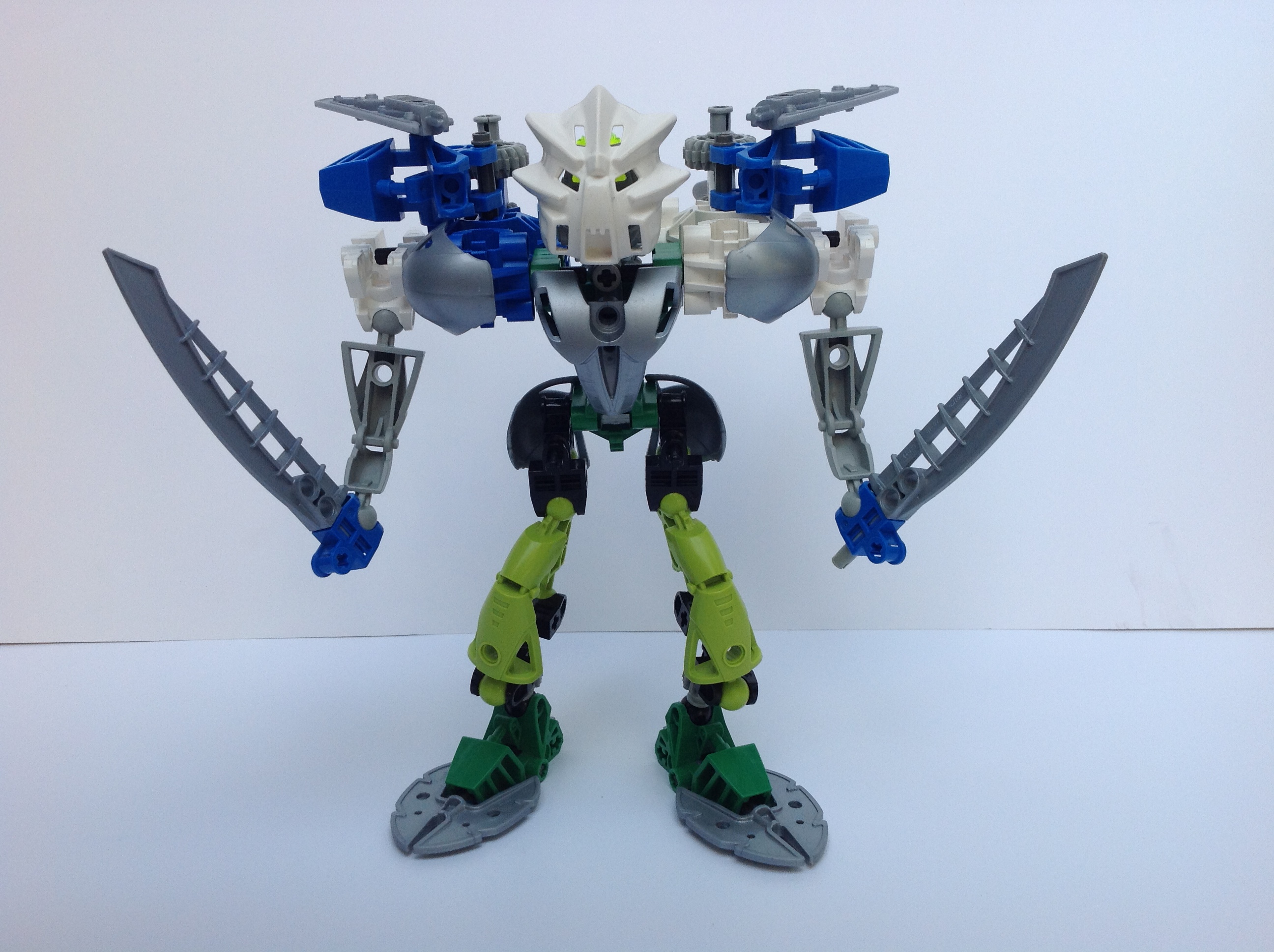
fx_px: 1286
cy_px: 476
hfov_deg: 52.7
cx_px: 637
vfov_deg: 40.6
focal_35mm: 35
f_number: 2.4
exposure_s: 1/204
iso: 50
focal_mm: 4.28
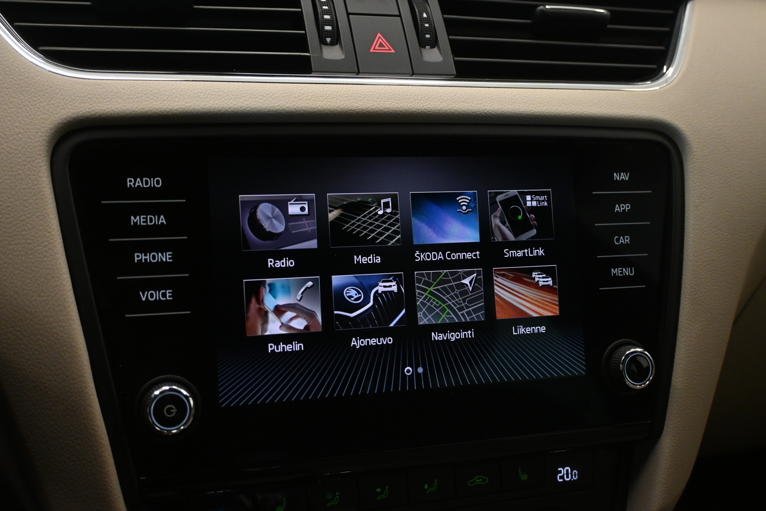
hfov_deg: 47.2
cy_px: 256
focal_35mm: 41
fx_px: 878
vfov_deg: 32.4
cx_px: 383
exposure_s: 1/125
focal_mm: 27.5
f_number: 4.5
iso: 2200
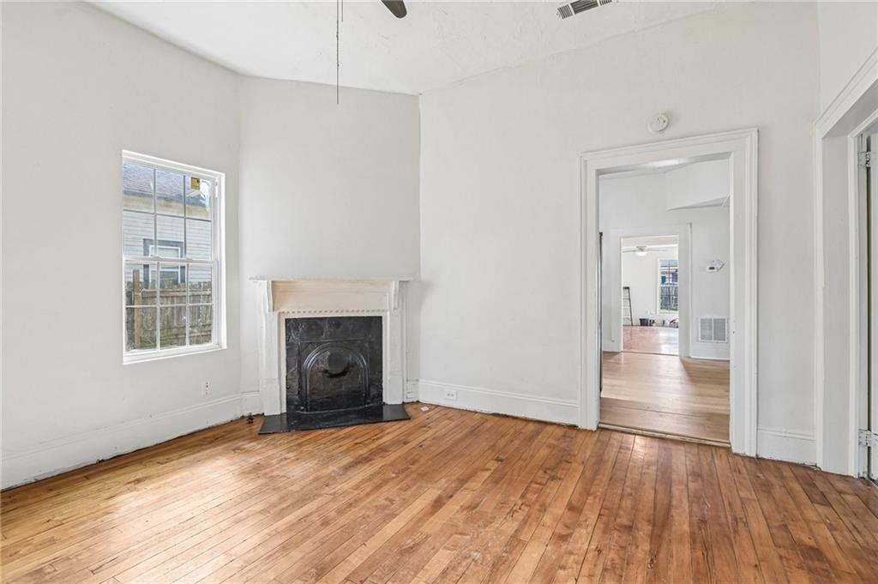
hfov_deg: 96.8
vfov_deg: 73.7
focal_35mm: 16
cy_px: 292
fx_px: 390
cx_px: 439
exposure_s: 1/25
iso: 200
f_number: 8
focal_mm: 16
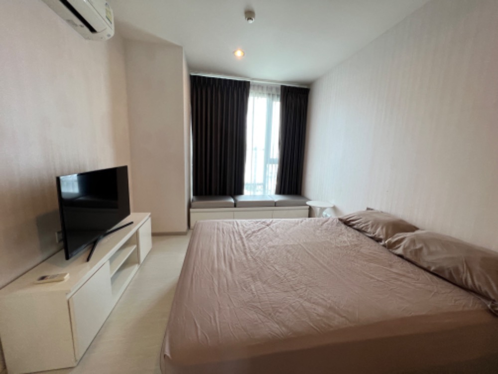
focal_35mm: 13
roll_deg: -2.2
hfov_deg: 106.2
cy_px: 187
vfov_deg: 89.9
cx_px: 249
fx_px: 187
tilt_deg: -6.4
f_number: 1.8
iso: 80
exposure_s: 1/100
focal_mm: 1.57
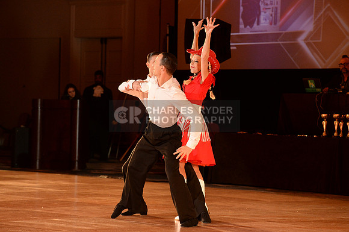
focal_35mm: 150
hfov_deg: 13.7
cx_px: 174
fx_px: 1452
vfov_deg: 9.1
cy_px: 116
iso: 4000
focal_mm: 150
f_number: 5.6
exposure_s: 1/250
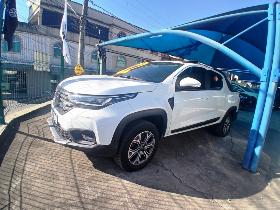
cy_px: 105
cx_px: 140
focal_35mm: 17
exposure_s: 1/666
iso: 50
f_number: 2.2
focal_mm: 1.4
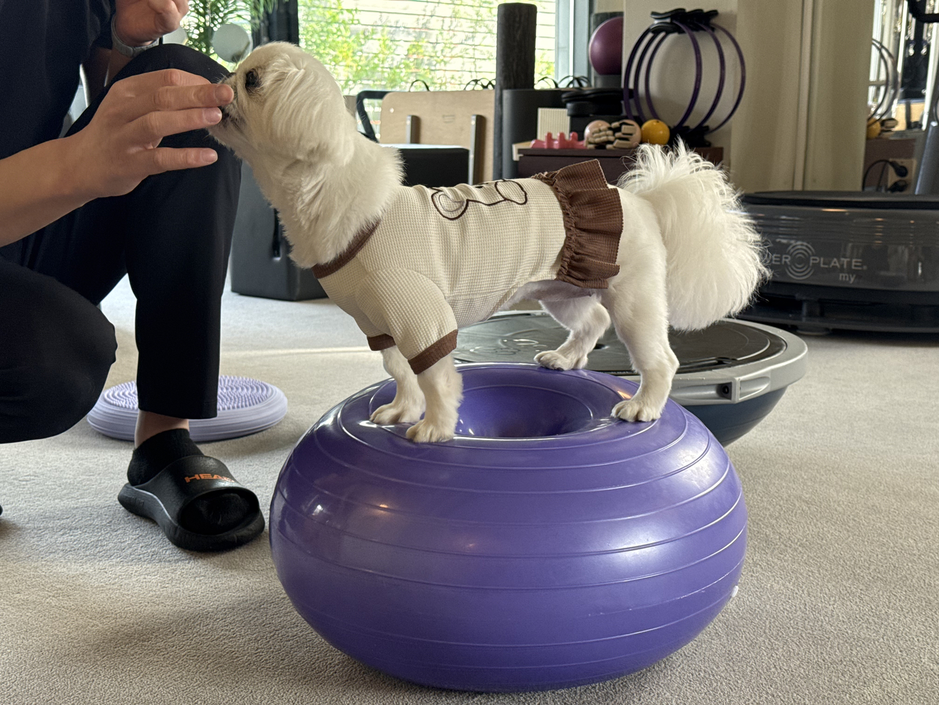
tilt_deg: -8.9
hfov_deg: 39.7
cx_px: 470
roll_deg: -0.1
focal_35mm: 48
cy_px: 352
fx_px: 1302
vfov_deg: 30.3
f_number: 1.78
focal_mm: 6.76
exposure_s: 1/91
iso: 125
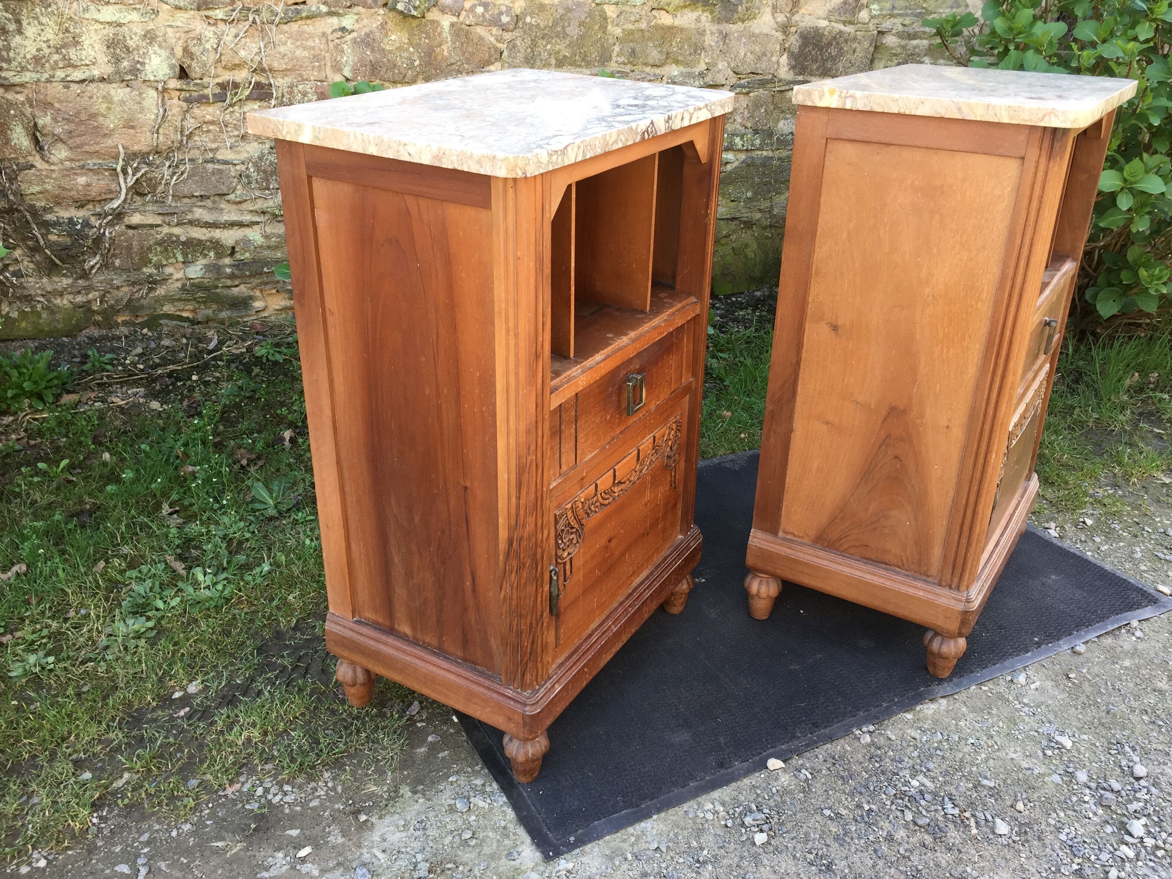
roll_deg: -1.5
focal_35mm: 30
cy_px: 447
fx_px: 1016
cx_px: 600
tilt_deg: -25.5
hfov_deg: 60.0
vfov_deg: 46.8
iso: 40
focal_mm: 4.15
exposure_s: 1/100
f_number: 2.2
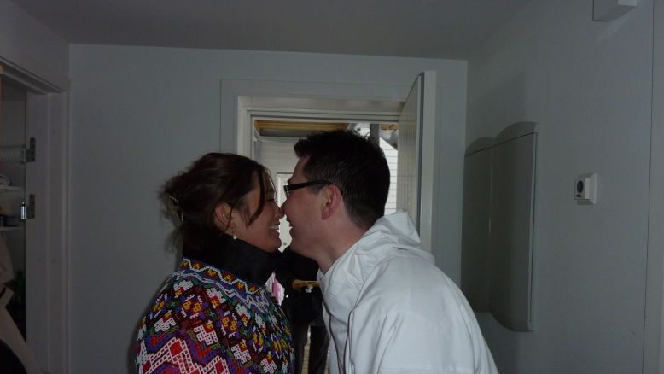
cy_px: 235
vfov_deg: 41.2
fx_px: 493
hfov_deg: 67.9
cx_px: 335
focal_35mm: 28
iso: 100
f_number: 3.3
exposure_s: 1/125
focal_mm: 4.1
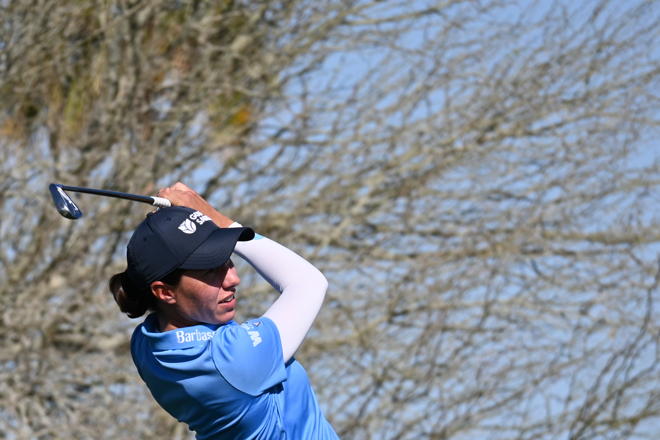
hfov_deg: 2.7
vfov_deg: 1.8
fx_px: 13934
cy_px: 405
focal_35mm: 760
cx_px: 177
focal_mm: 250
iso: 100
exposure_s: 1/800
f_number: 7.1
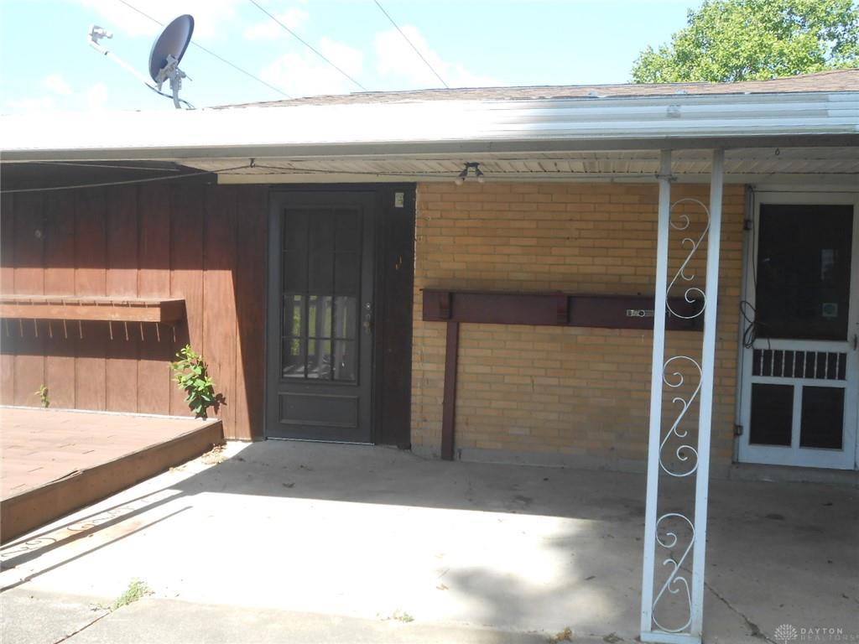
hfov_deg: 54.0
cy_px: 322
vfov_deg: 41.8
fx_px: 844
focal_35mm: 34
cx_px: 430
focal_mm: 6
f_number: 3.9
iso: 100
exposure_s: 1/250
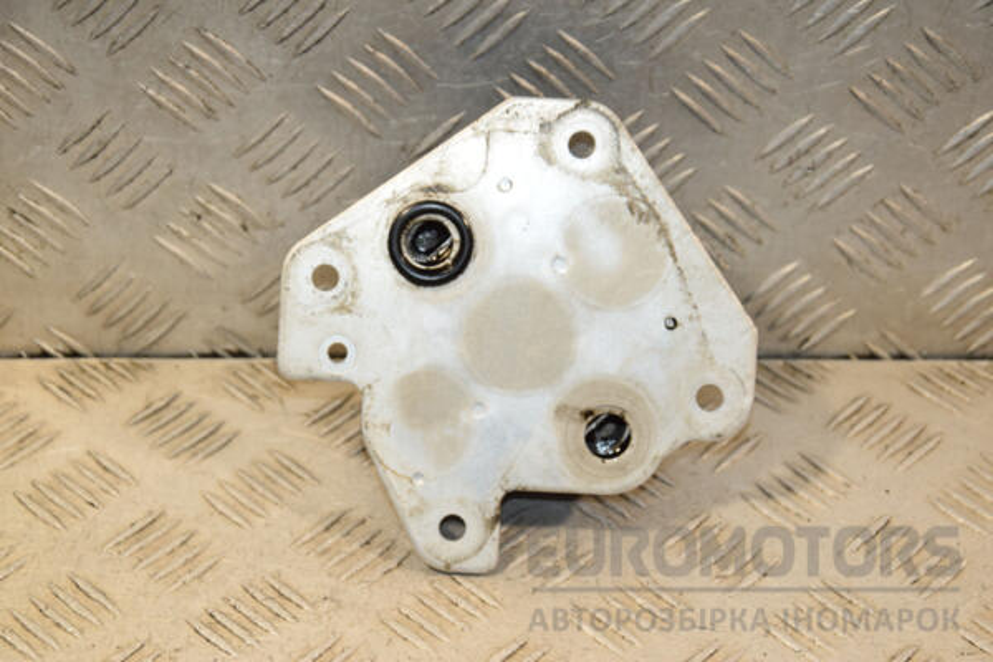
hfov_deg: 20.6
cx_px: 496
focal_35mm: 99
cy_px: 331
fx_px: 2731
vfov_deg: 13.8
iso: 800
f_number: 7.1
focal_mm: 66
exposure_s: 1/200
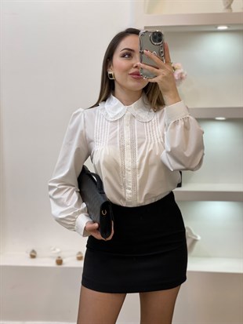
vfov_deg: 36.8
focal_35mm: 52
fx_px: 486
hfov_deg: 28.0
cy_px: 162
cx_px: 122
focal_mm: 6
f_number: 2
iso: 80
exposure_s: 1/100
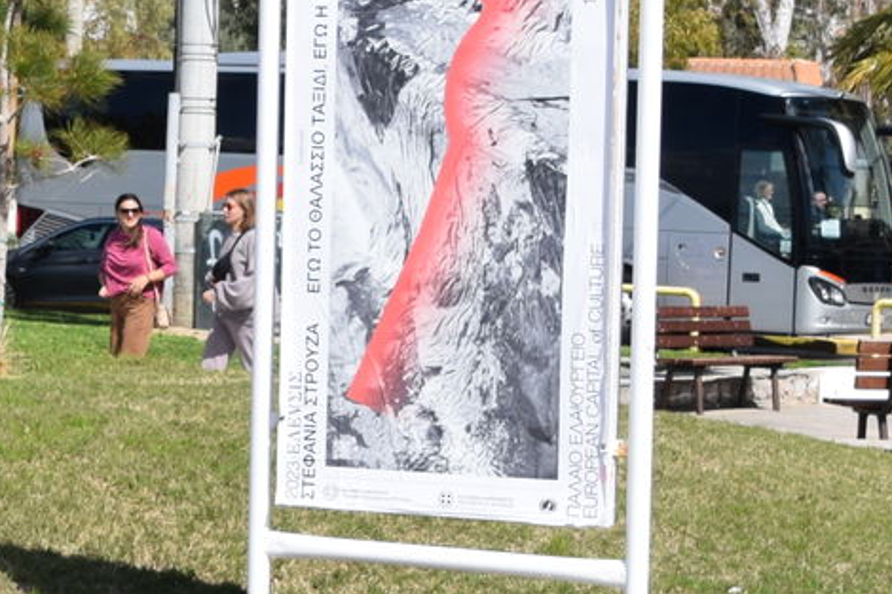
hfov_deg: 13.7
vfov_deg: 9.3
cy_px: 192
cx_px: -55
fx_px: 3641
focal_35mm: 147
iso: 200
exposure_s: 1/500
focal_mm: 24
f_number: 11
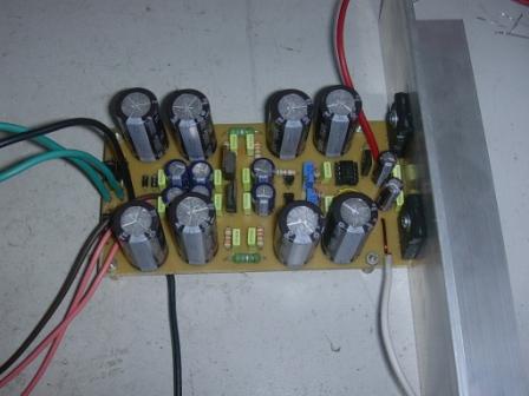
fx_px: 688
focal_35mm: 45
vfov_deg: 32.2
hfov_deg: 42.1
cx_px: 264
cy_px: 198
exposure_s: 1/64
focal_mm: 6.7
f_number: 2.9
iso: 70
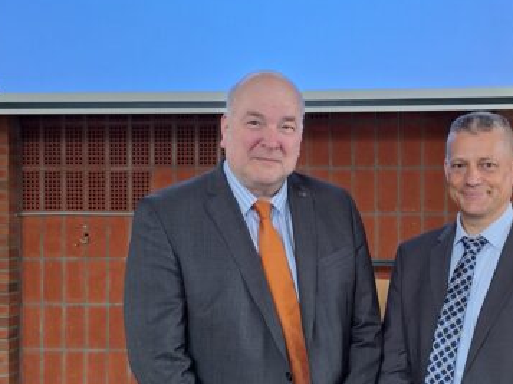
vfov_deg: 35.8
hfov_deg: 46.2
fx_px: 592
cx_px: 336
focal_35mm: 40
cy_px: 155
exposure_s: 1/50
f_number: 1.8
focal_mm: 5.54
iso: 125
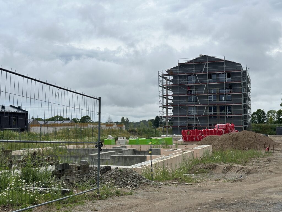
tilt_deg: +2.5
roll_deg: +1.5
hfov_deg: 39.7
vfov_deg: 30.3
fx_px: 391
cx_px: 141
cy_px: 106
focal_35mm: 48
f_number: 1.78
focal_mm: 6.86
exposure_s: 1/2358
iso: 64
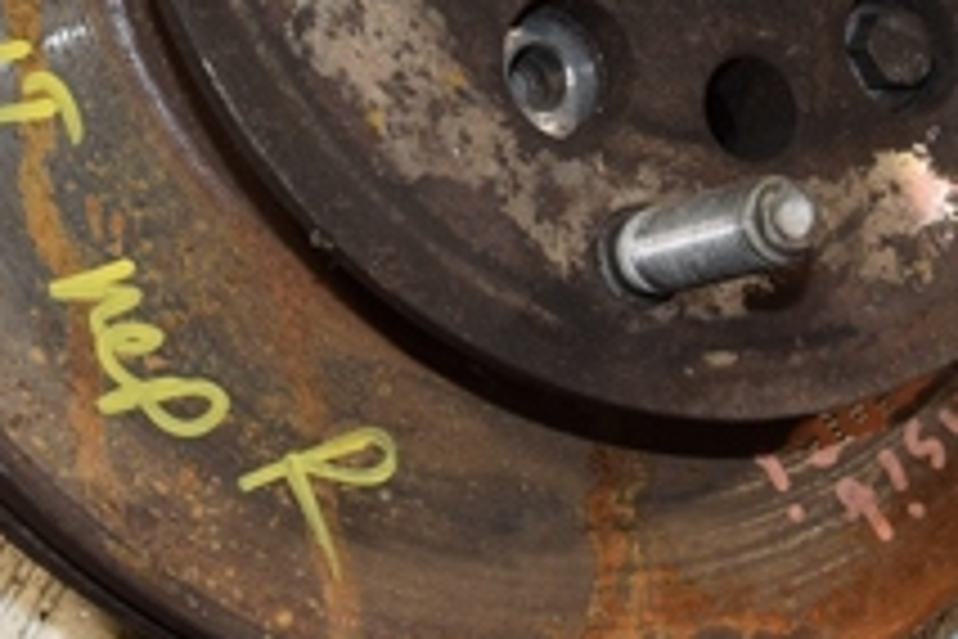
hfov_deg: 20.6
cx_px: 382
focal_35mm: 99
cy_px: -76
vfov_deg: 13.5
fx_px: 2634
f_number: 8
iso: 800
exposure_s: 1/200
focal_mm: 22
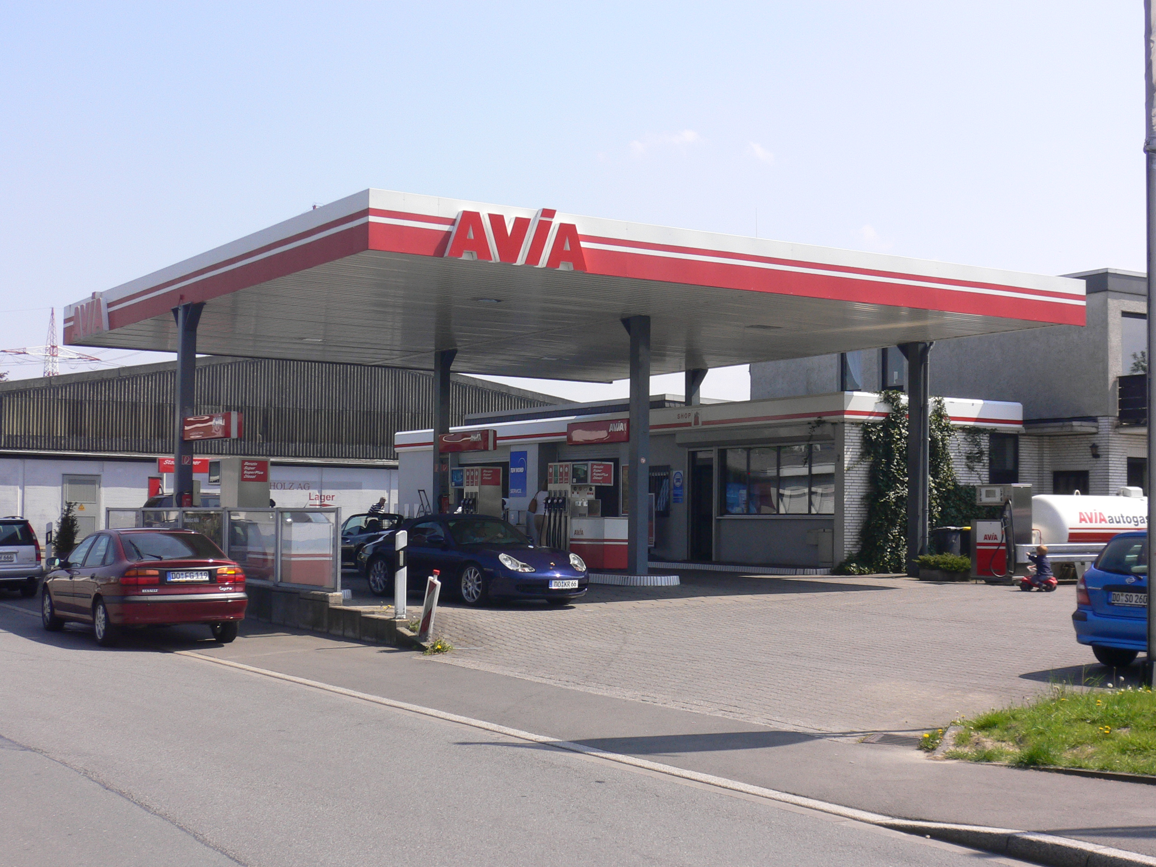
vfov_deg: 28.6
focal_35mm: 51
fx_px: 1703
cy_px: 434
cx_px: 578
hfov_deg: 37.5
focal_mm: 8.5
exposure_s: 1/200
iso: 80
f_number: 6.9
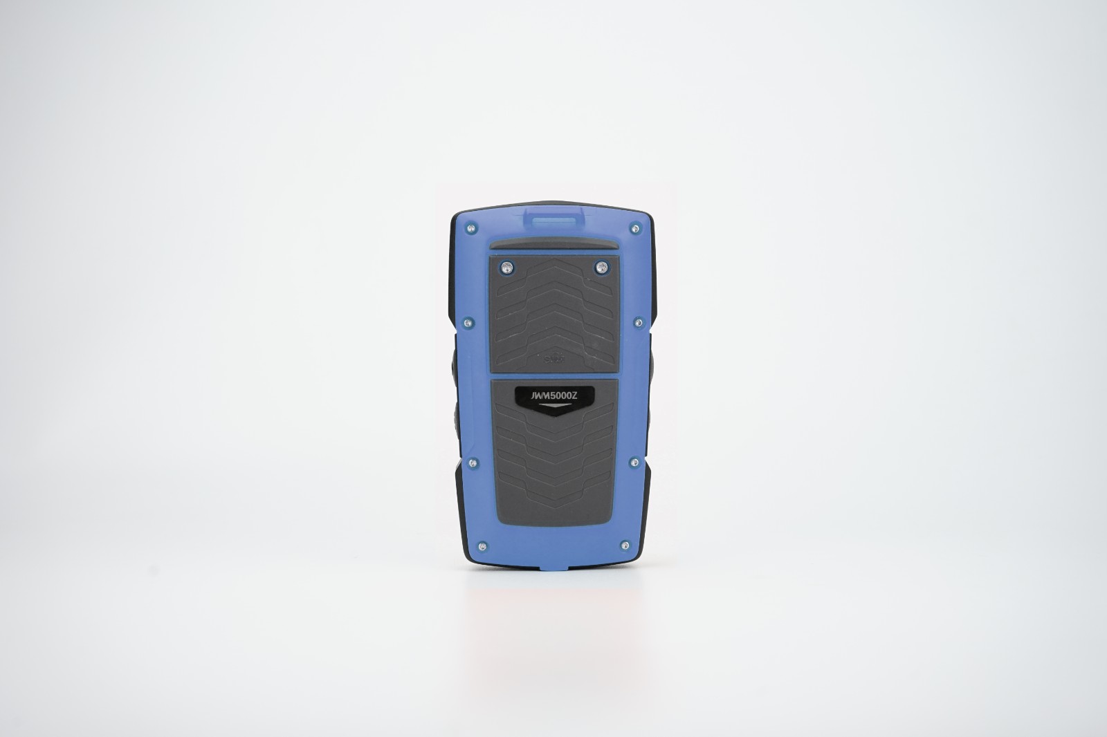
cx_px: 554
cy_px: 368
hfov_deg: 43.6
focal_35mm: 45
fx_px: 1383
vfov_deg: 29.9
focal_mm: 45
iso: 250
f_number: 8
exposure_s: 1/60
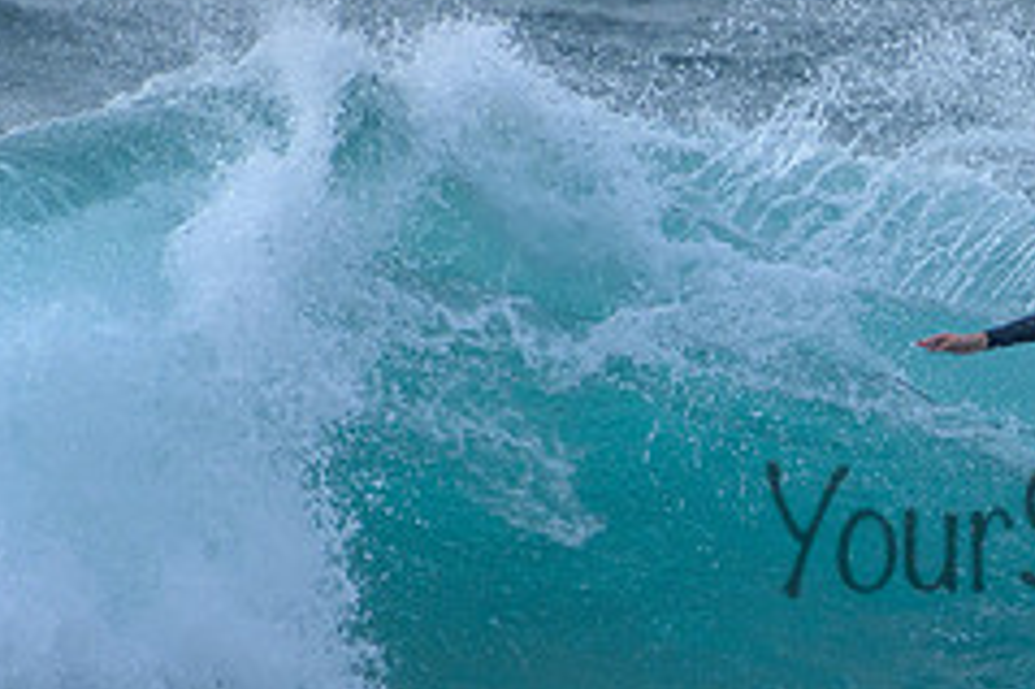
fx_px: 38411
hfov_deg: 1.5
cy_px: 514
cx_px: 1290
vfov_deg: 1.0
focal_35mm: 1337
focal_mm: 400
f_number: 7.1
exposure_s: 1/2000
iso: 500
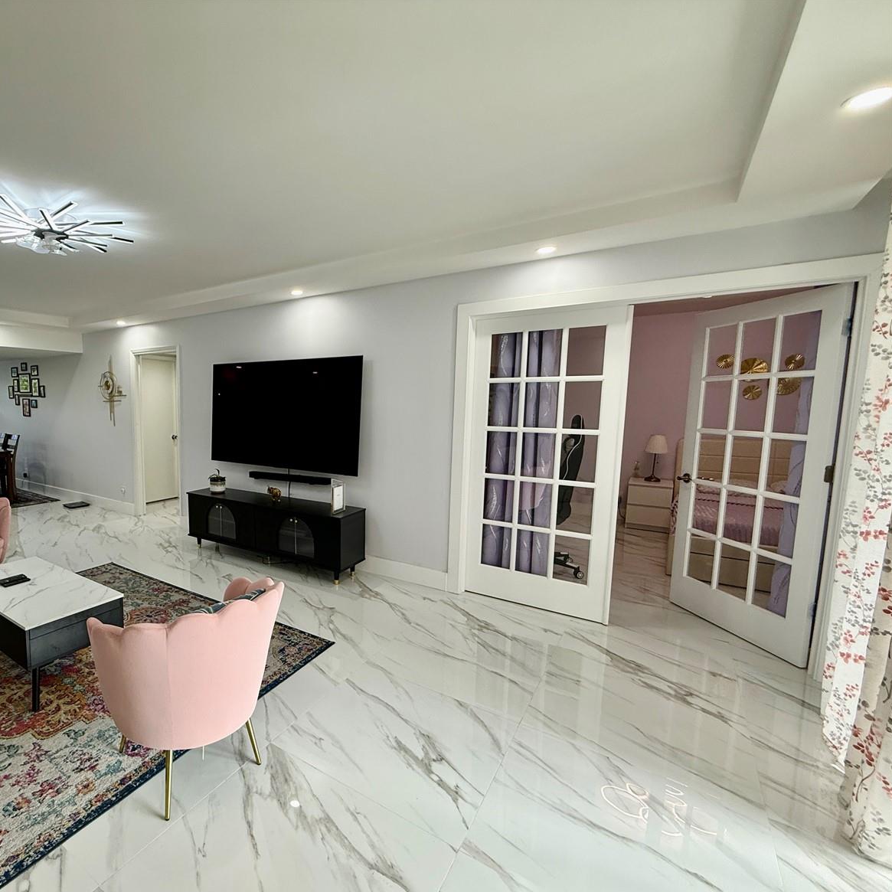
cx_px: 282
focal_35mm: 17
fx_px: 496
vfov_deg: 84.0
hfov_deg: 80.5
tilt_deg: -6.4
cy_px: 457
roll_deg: +0.0
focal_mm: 2.22
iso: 125
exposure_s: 1/120
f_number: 2.2
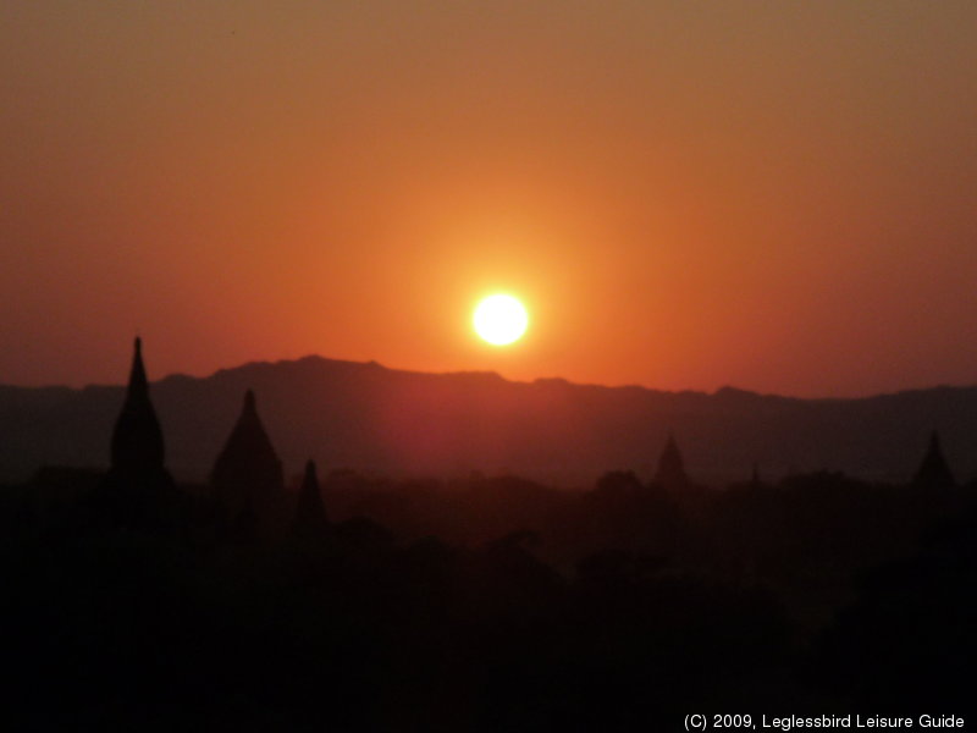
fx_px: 5080
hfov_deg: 11.0
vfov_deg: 8.2
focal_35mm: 180
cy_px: 366
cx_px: 488
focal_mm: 22
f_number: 7.1
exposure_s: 1/800
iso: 160
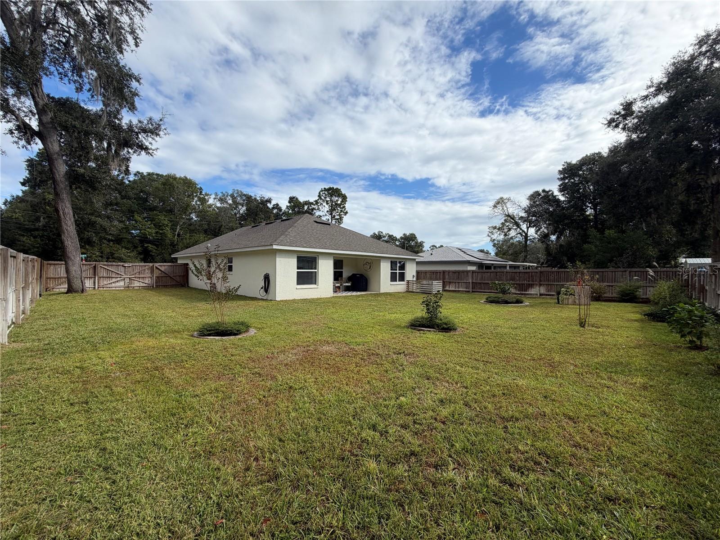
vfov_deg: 85.7
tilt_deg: -0.6
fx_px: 291
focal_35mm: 14
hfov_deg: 102.1
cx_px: 360
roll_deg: -0.7
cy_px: 270
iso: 20
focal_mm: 2.22
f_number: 2.2
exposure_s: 1/770
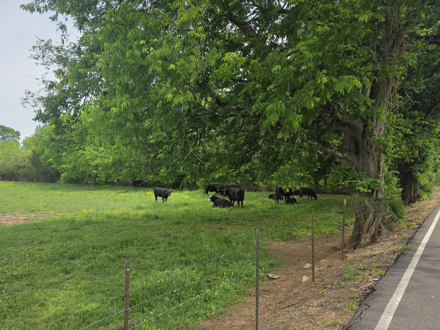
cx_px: 206
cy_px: 185
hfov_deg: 67.2
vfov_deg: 52.9
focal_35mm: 26
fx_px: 330
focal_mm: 6.3
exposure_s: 1/2993
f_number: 1.7
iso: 80
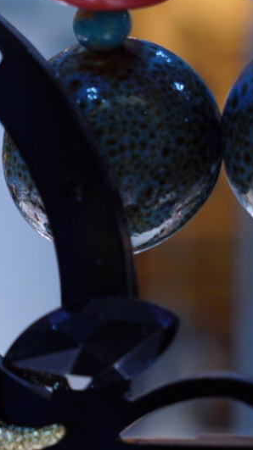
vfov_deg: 13.6
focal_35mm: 158
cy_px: 389
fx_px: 1882
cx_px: -491
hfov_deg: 6.9
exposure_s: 1/60
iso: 200
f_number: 4
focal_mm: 26.6
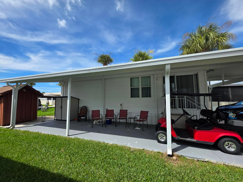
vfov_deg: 89.9
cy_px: 91
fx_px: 91
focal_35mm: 13
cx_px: 122
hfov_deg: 106.2
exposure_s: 1/2016
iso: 40
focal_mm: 2.2
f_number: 1.9
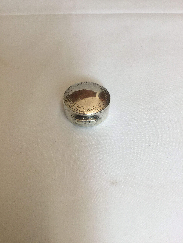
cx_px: 92
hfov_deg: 45.4
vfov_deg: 58.4
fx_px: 219
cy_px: 122
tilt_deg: -51.2
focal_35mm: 31
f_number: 2.4
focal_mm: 3.3
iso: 40
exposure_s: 1/100
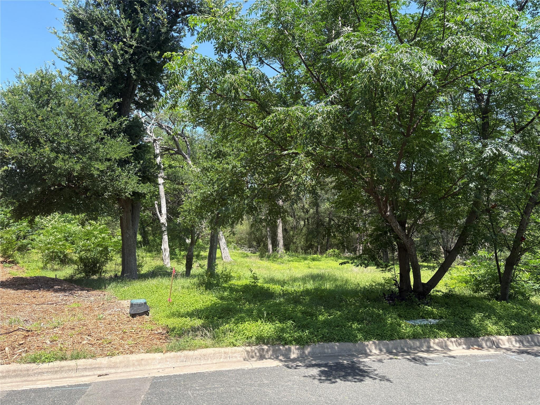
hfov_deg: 67.3
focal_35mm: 26
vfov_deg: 53.1
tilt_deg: +2.8
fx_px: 406
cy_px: 202
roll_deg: +1.5
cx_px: 270
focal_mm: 5.96
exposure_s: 1/1064
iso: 50
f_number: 1.6
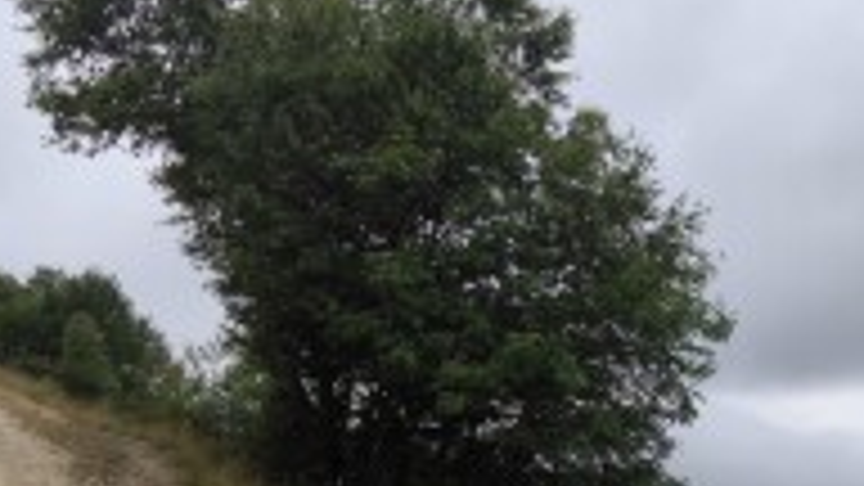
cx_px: 504
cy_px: 464
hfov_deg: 57.7
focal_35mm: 34
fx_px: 779
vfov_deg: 32.4
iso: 50
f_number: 2.2
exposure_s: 1/698
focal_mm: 1.91
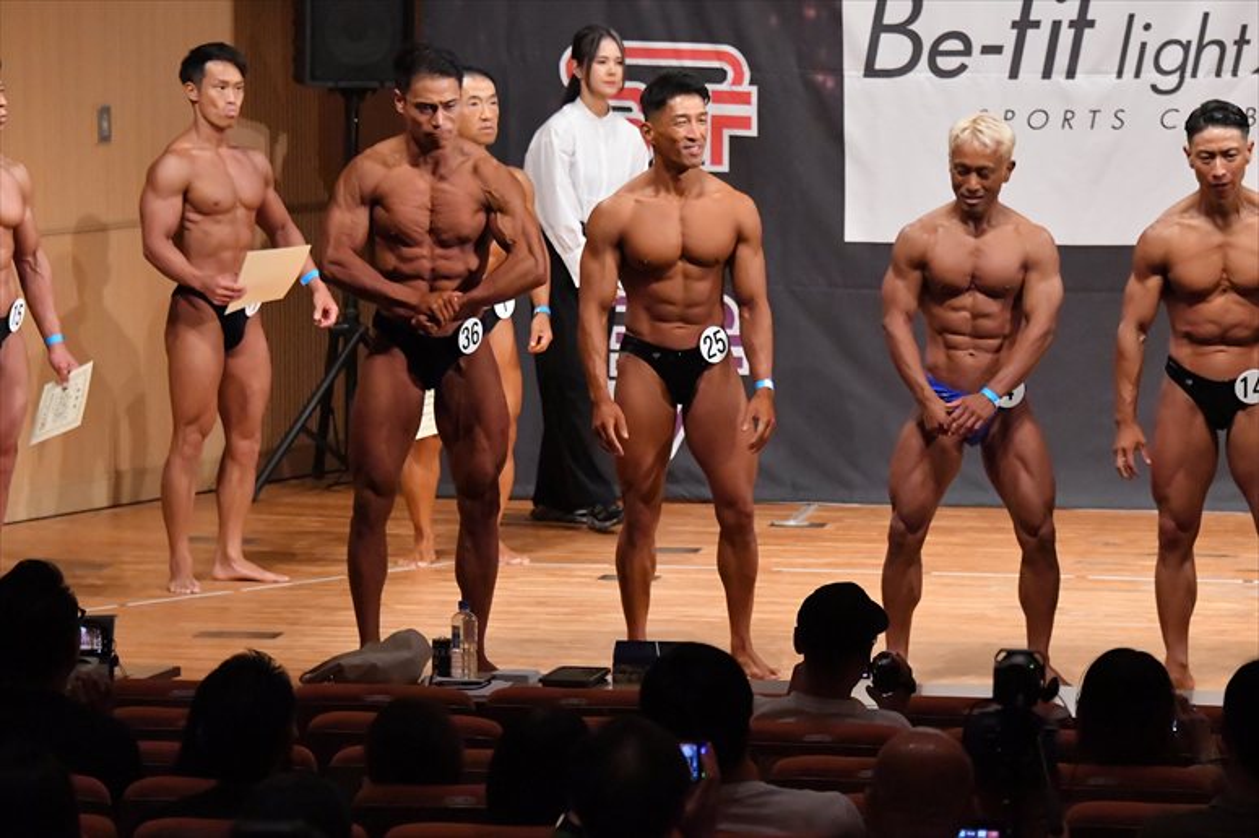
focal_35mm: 202
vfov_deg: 6.8
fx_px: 7061
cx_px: 630
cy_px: 419
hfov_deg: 10.2
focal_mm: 135
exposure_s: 1/400
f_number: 5.6
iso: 10000
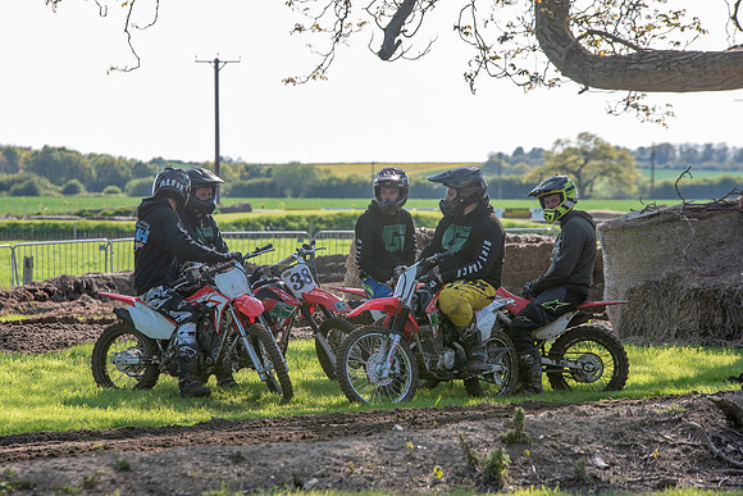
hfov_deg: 10.3
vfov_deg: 6.9
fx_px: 4129
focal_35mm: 200
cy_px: 248
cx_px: 372
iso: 200
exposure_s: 1/160
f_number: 8
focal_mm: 200
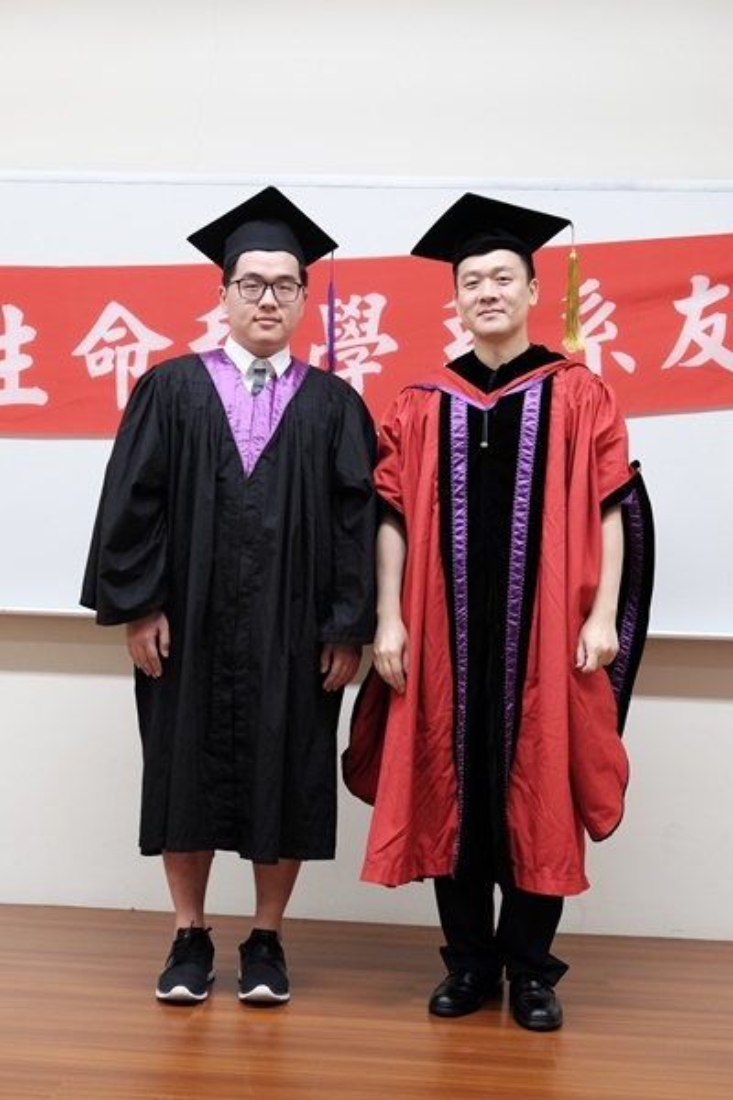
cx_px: 366
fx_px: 1374
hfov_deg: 29.9
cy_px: 550
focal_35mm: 45
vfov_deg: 43.6
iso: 1600
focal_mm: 30.2
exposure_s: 1/150
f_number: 3.6
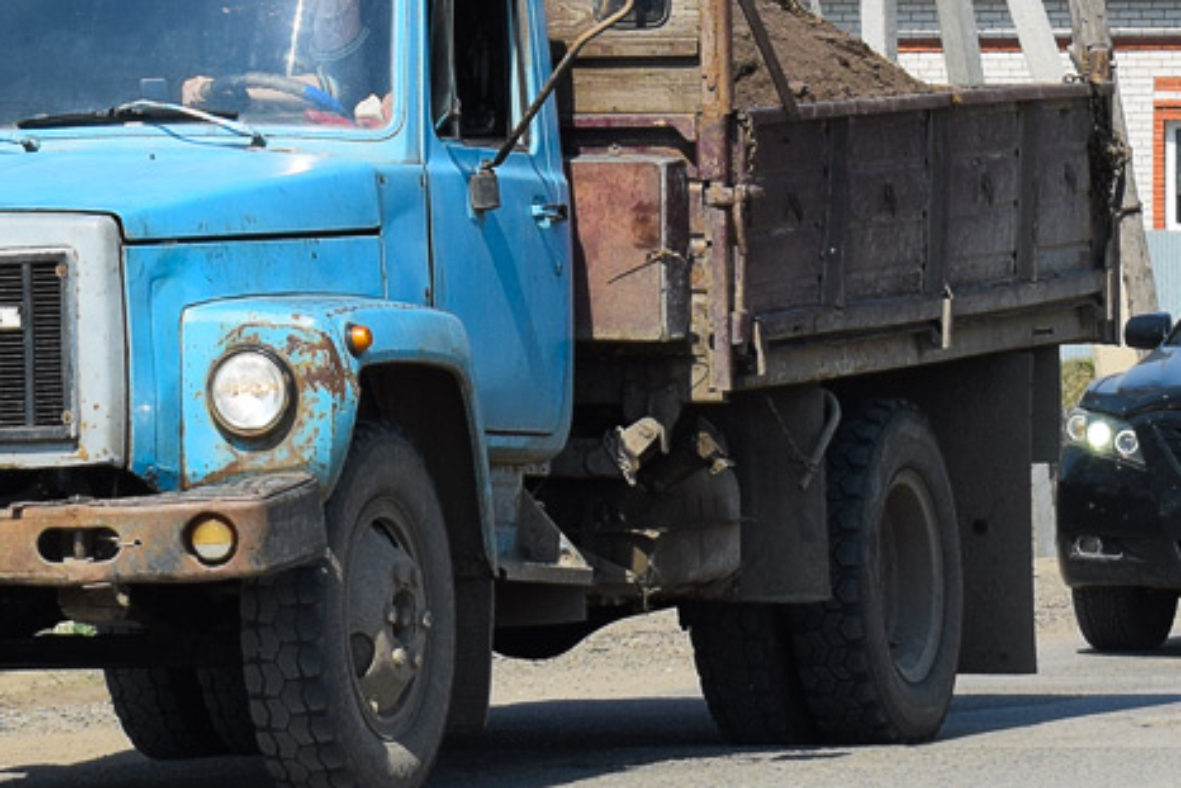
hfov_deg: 9.7
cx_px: 340
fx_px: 6966
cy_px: -46
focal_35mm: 212
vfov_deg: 6.5
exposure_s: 1/320
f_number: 9
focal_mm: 55
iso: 200
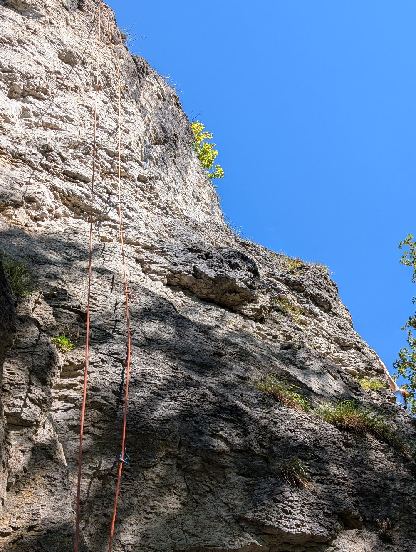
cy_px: 276
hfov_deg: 29.7
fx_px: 783
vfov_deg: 38.9
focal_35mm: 49
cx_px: 208
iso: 19
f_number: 1.68
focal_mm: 6.9
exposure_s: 1/582
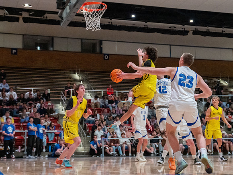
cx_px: 123
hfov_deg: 27.7
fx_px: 472
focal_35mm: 70
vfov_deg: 21.0
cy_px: 77
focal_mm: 44
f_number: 3.2
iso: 6400
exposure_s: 1/500
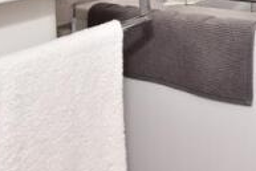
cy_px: -83
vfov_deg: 22.1
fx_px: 363
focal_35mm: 51
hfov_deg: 35.5
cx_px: 251
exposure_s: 1/80
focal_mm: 10
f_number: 7.1
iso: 400
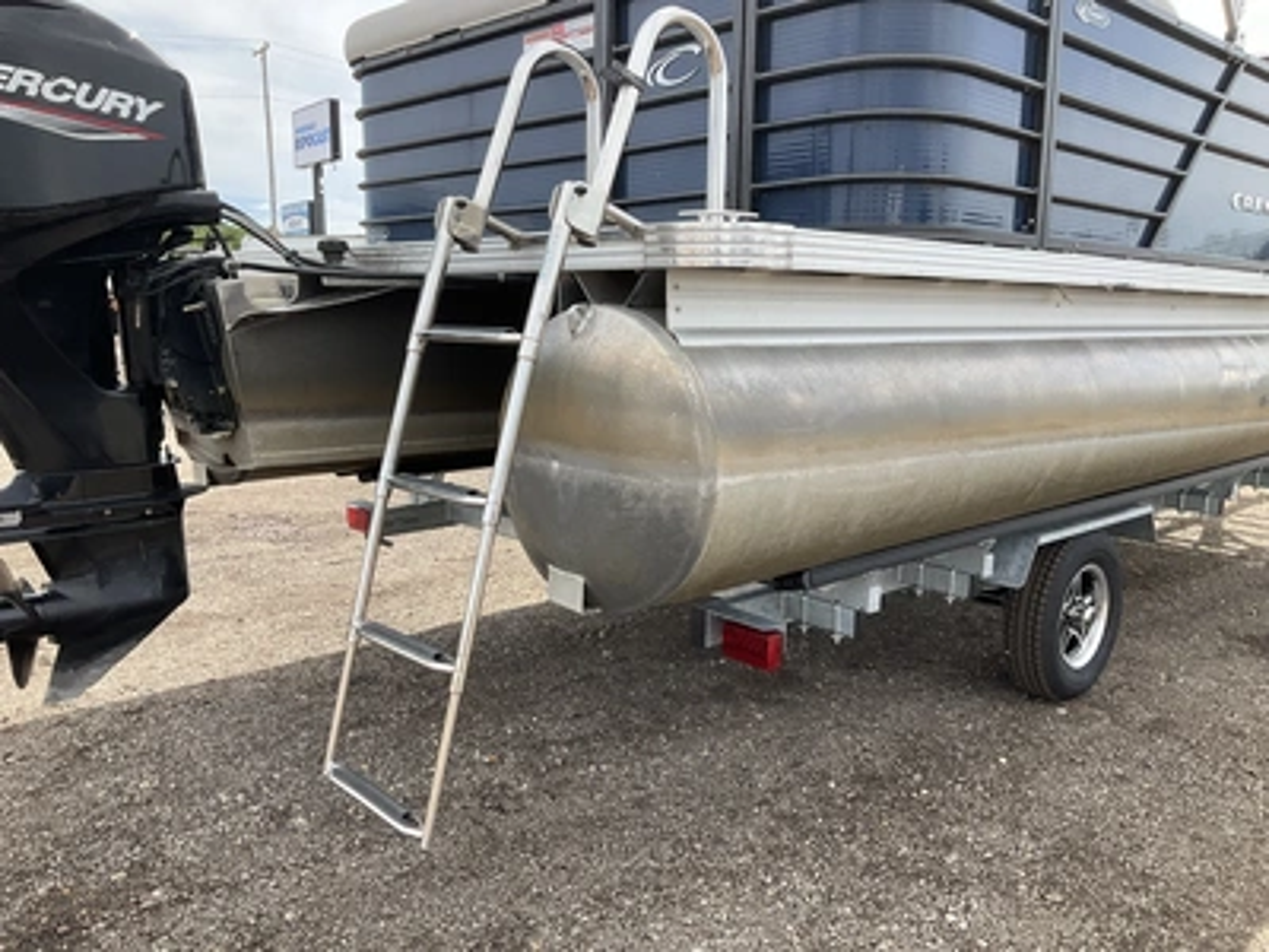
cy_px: 476
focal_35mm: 29
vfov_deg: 48.2
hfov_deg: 61.7
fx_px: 1063
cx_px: 634
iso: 25
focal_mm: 3
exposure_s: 1/792
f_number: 1.8
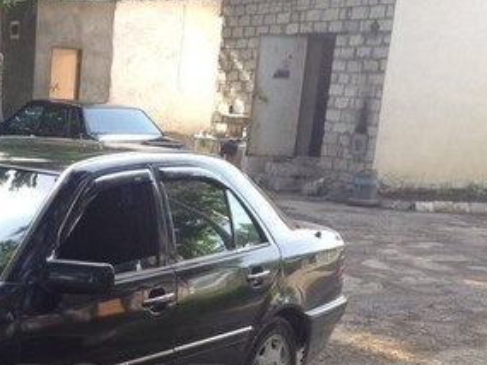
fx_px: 1140
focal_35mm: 81
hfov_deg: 23.5
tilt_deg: -15.1
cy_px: 390
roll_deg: -1.8
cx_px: 51
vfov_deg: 17.7
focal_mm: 4.28
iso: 50
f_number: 2.4
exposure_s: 1/138
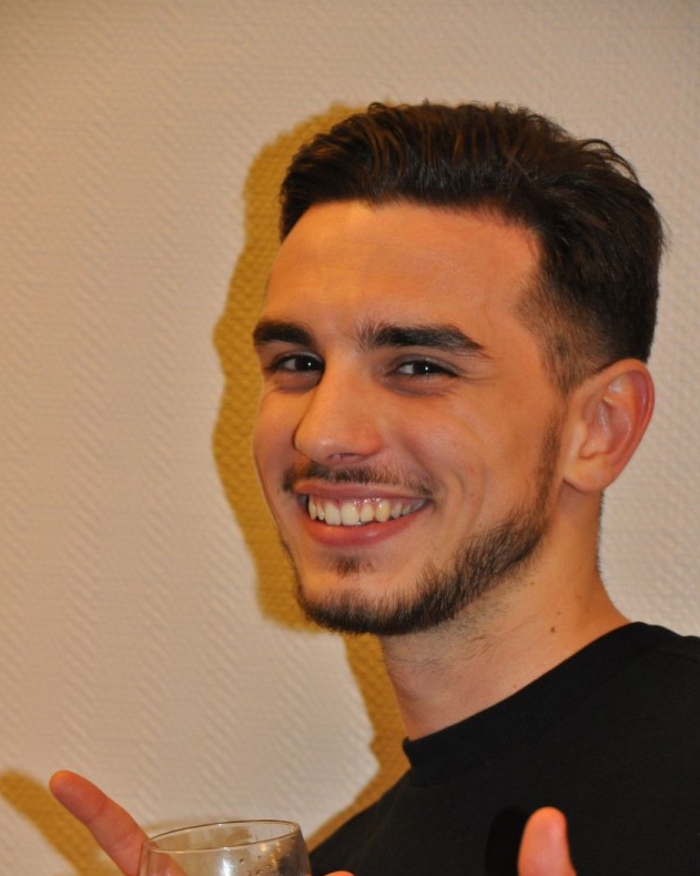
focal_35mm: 154
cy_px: 513
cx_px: 348
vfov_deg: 12.5
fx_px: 3989
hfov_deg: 10.0
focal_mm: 90
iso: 800
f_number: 5.3
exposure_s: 1/60
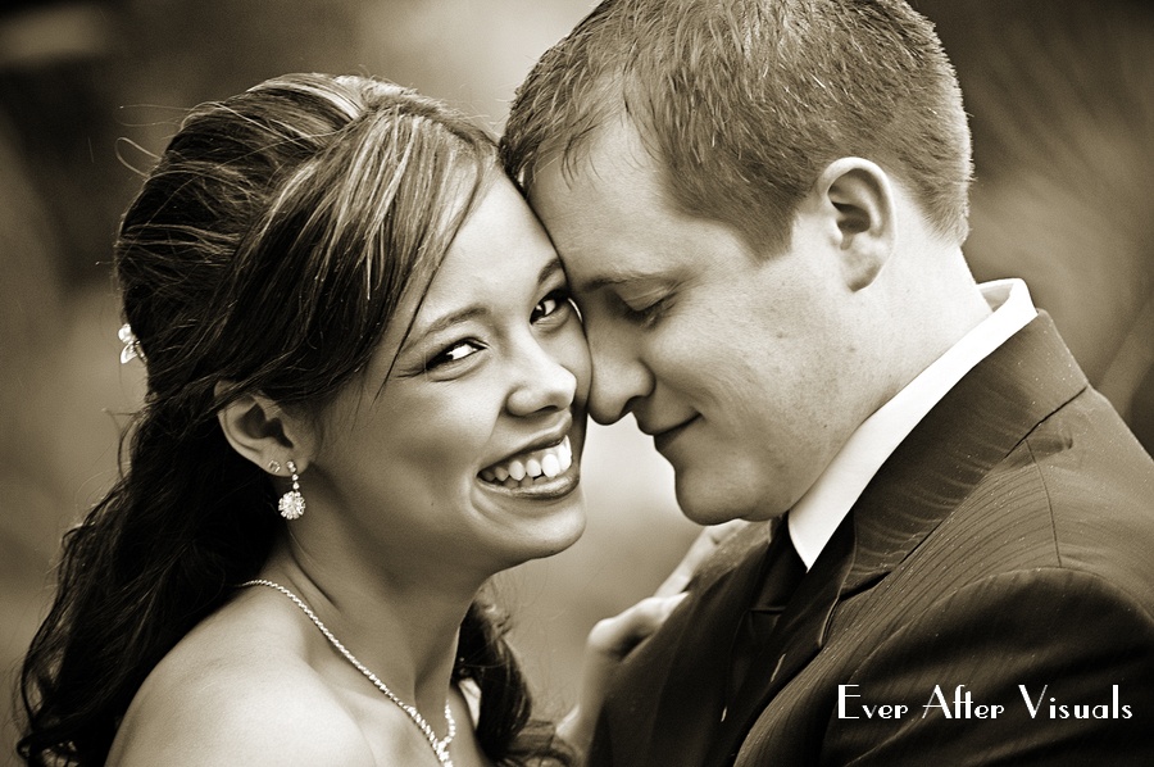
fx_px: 9126
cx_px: 577
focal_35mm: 285
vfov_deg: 4.8
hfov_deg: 7.2
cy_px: 384
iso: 1000
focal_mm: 190
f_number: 6.3
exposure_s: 1/160
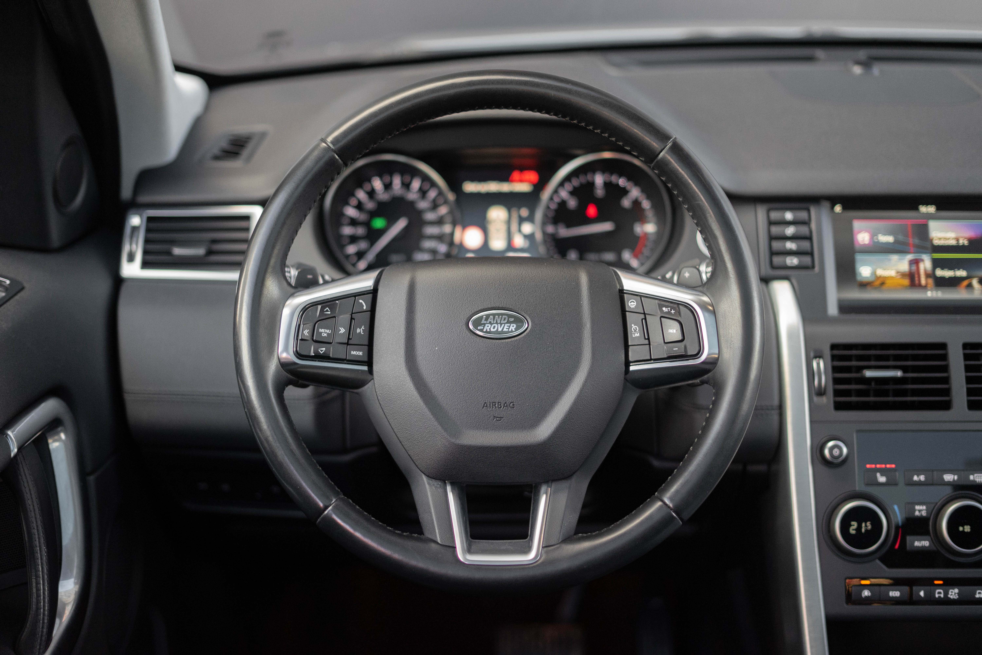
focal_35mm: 50
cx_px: 491
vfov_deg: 27.0
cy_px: 328
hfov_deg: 39.6
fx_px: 1364
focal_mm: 50
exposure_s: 1/250
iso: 1250
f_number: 1.8
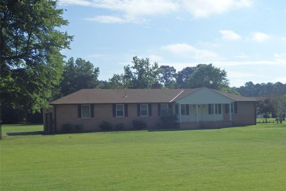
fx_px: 381
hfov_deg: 41.1
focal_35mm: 48
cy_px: 104
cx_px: 143
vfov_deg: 28.0
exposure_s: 1/160
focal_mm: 8.3
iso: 125
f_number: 14
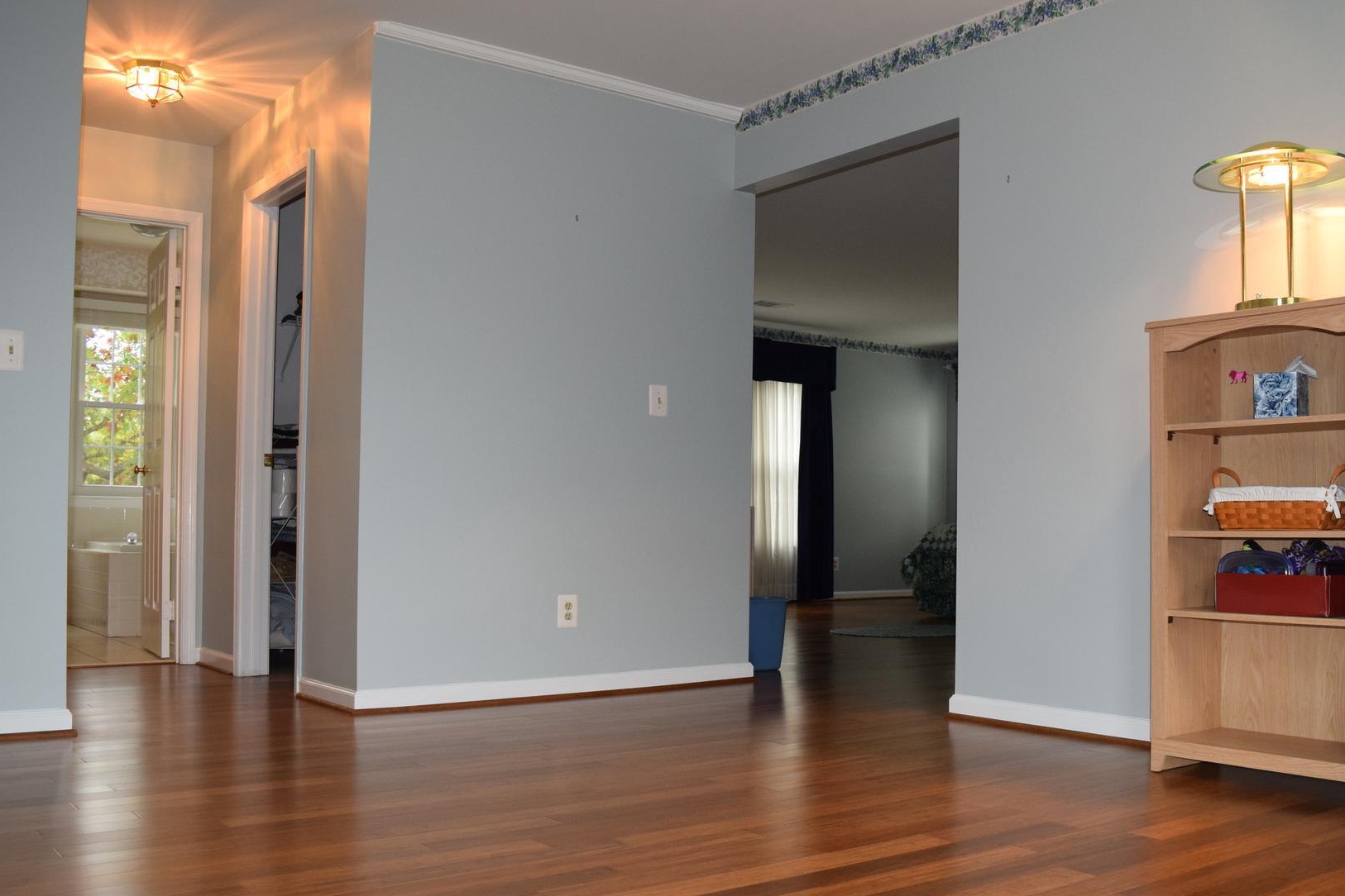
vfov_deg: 38.8
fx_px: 1270
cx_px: 797
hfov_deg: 55.4
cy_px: 528
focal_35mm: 34
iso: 800
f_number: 5
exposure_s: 1/100
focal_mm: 18
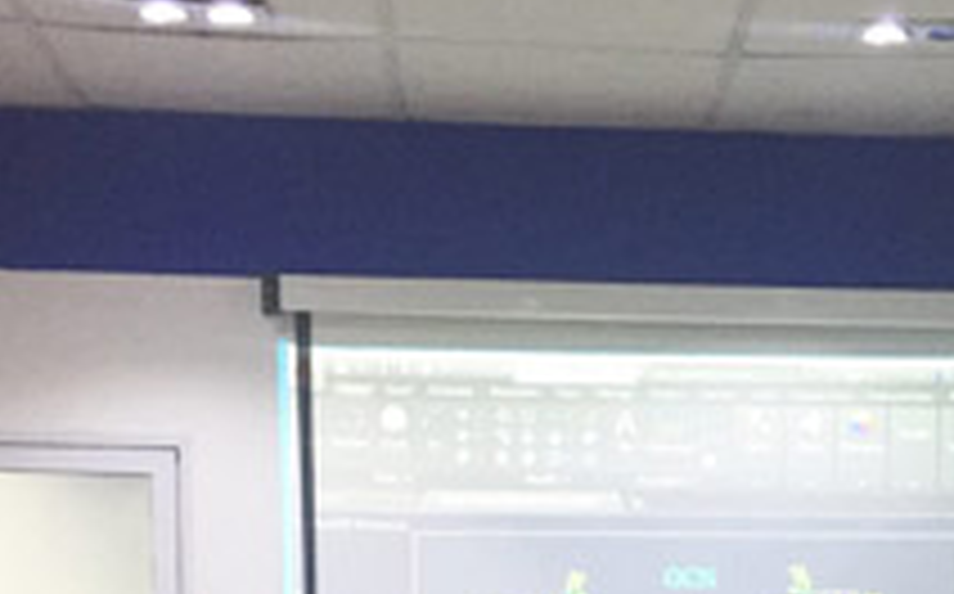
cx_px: 734
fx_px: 2260
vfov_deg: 13.8
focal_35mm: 87
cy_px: 954
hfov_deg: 23.6
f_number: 2.2
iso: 80
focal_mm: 4.15
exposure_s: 1/33
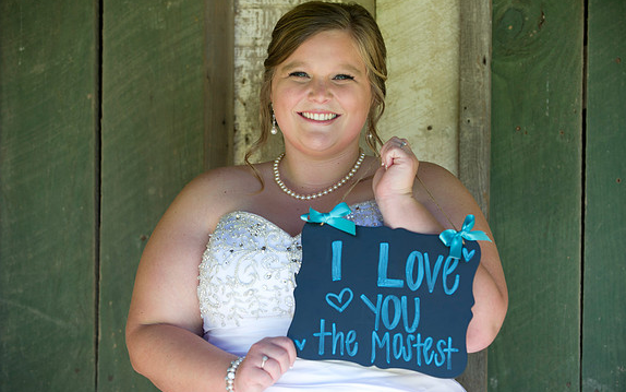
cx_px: 315
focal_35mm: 105
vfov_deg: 12.5
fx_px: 1792
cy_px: 205
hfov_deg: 19.8
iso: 200
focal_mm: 102
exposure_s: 1/160
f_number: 3.2
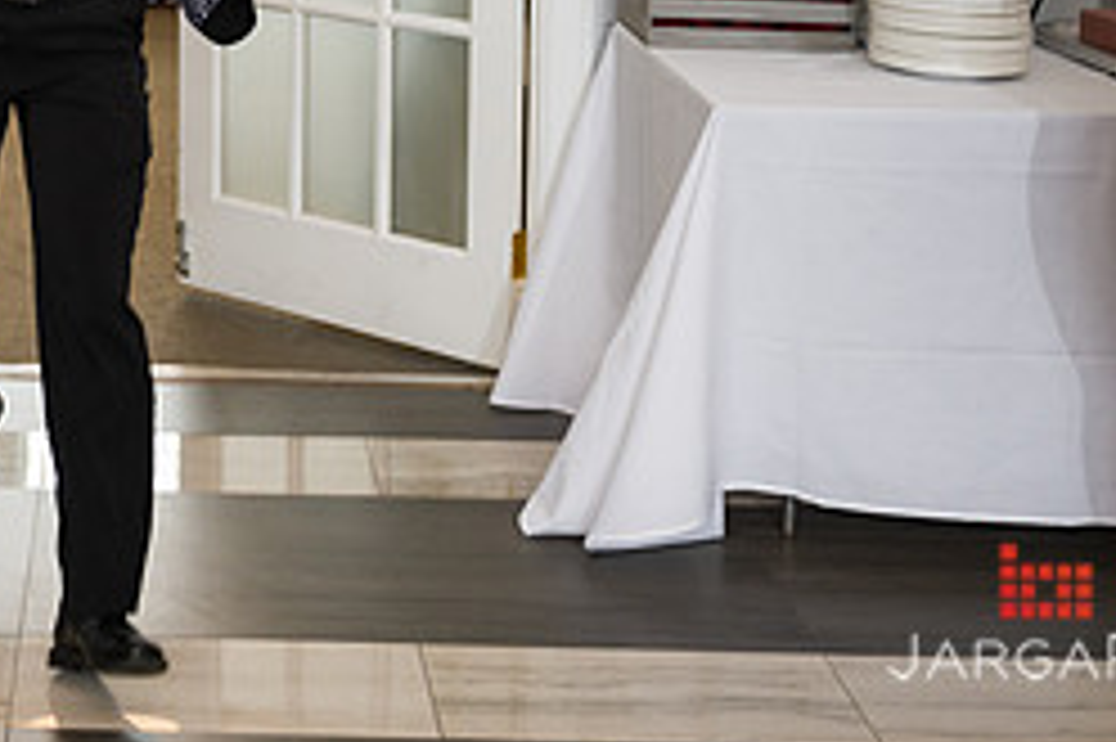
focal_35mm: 76
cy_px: -201
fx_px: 2354
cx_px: -16
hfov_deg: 25.3
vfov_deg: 17.0
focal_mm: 27
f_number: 3.2
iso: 400
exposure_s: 1/200
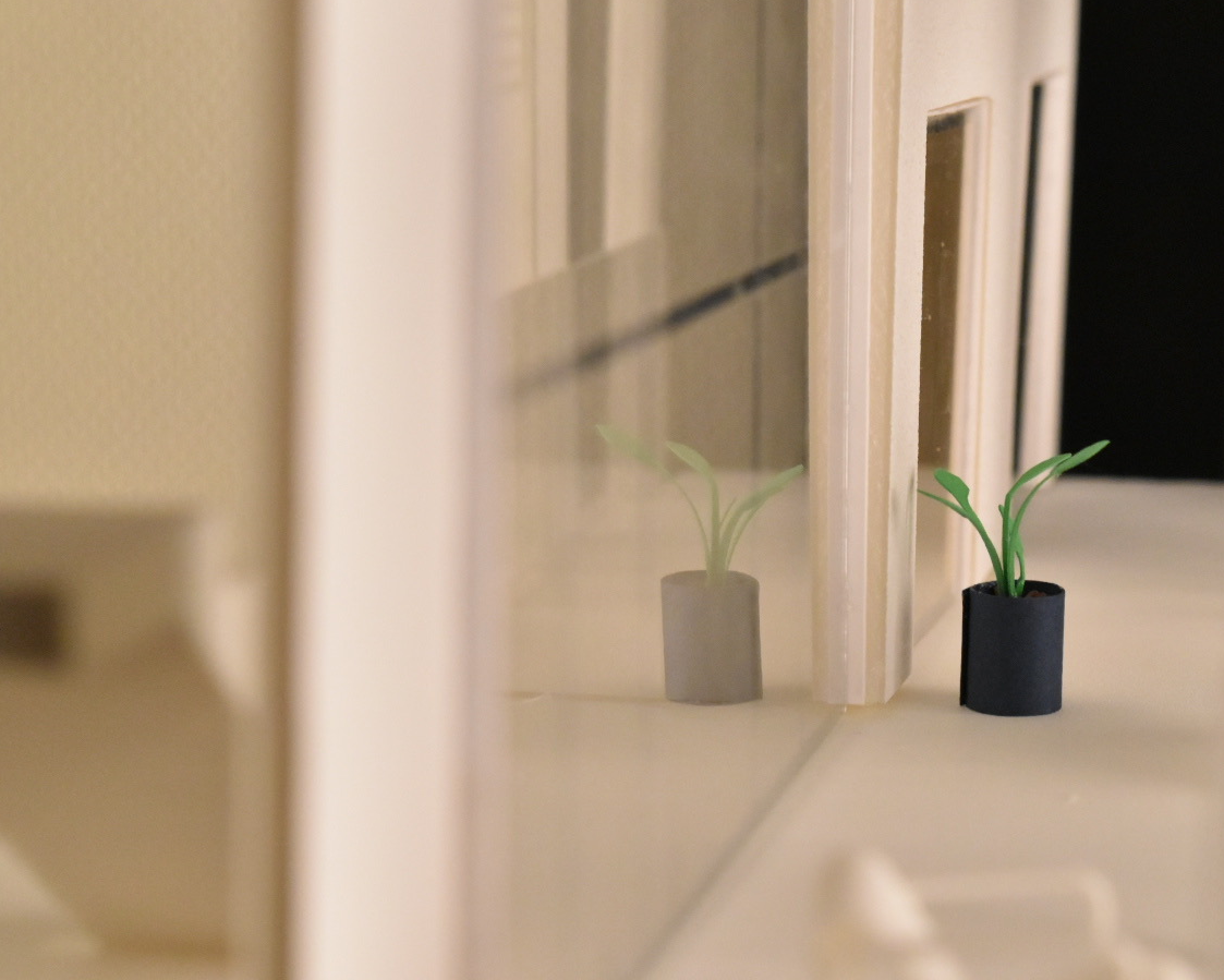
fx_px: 4047
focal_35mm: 112
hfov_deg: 17.2
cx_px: 829
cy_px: 522
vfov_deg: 13.8
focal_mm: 55
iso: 4000
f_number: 8
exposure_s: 1/80
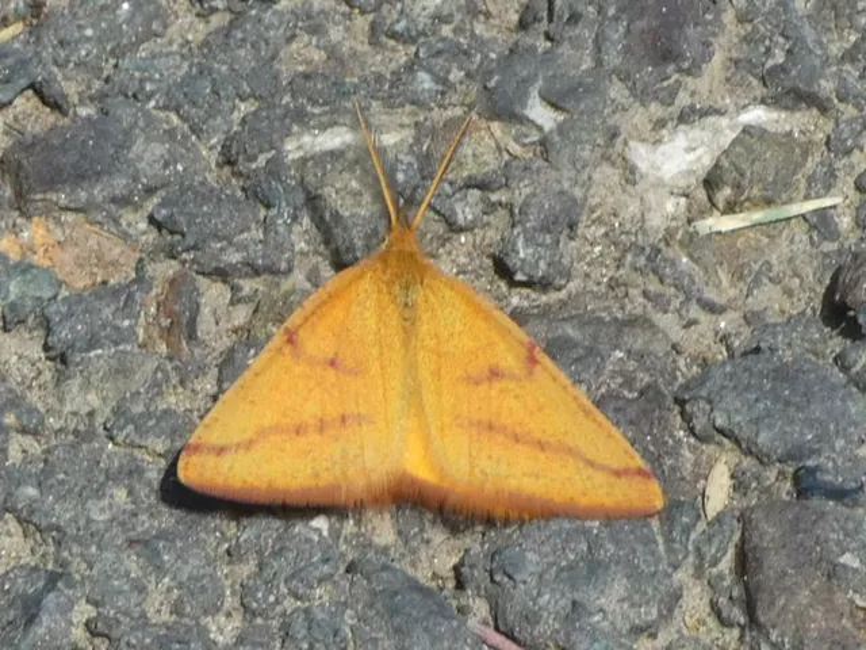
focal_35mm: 154
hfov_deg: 12.8
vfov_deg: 9.6
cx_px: 433
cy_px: 325
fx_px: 3853
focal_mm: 27.5
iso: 80
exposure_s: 1/160
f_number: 5.4
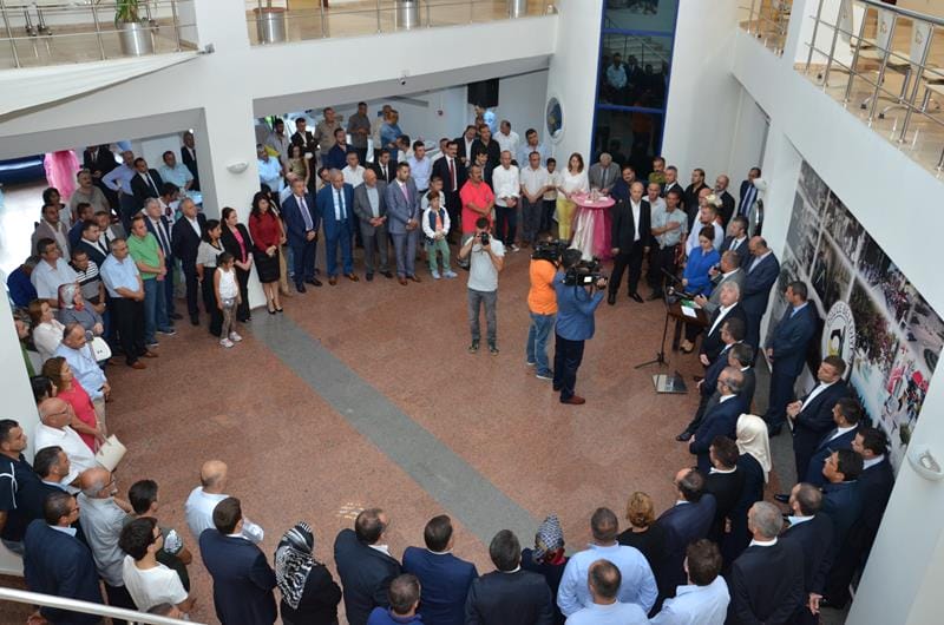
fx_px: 824
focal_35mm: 32
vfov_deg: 41.5
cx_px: 472
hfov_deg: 59.6
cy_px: 312
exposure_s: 1/60
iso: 1000
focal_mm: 21
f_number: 7.1
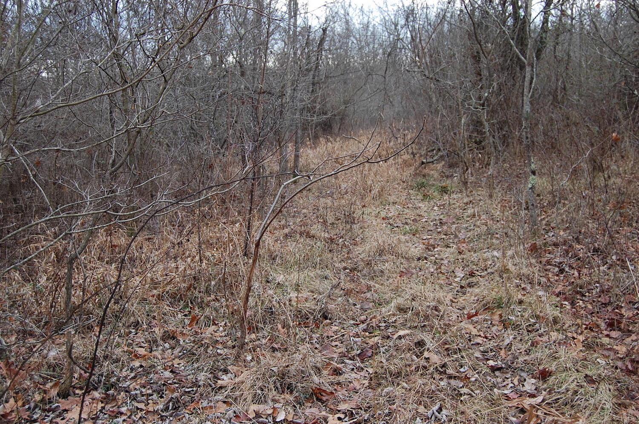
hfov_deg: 49.6
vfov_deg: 34.1
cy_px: 212
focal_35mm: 39
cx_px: 320
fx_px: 691
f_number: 5.6
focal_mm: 26
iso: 220
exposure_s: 1/125
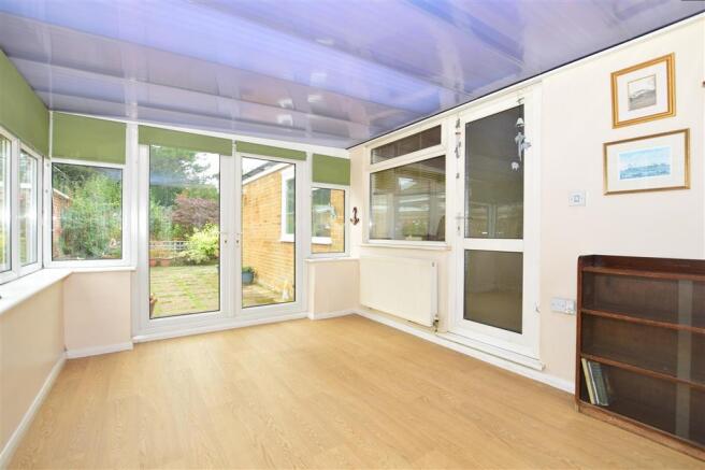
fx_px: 294
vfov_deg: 77.3
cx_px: 352
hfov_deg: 100.4
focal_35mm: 15
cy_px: 235
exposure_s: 1/80
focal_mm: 10
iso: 400
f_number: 7.1
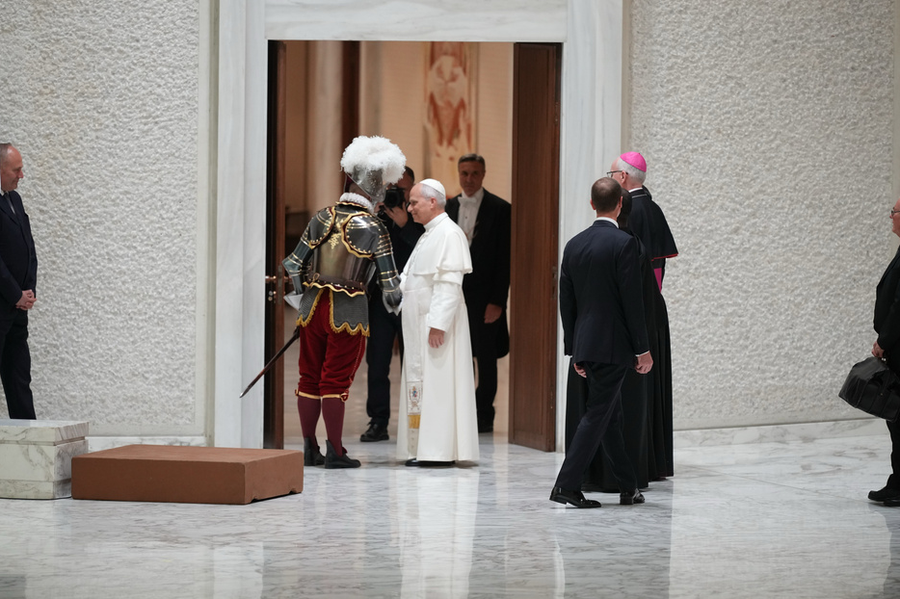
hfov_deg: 6.3
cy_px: 274
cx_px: 408
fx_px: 8222
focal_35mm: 329
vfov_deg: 4.2
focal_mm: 300
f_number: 2.8
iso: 2500
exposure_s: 1/500
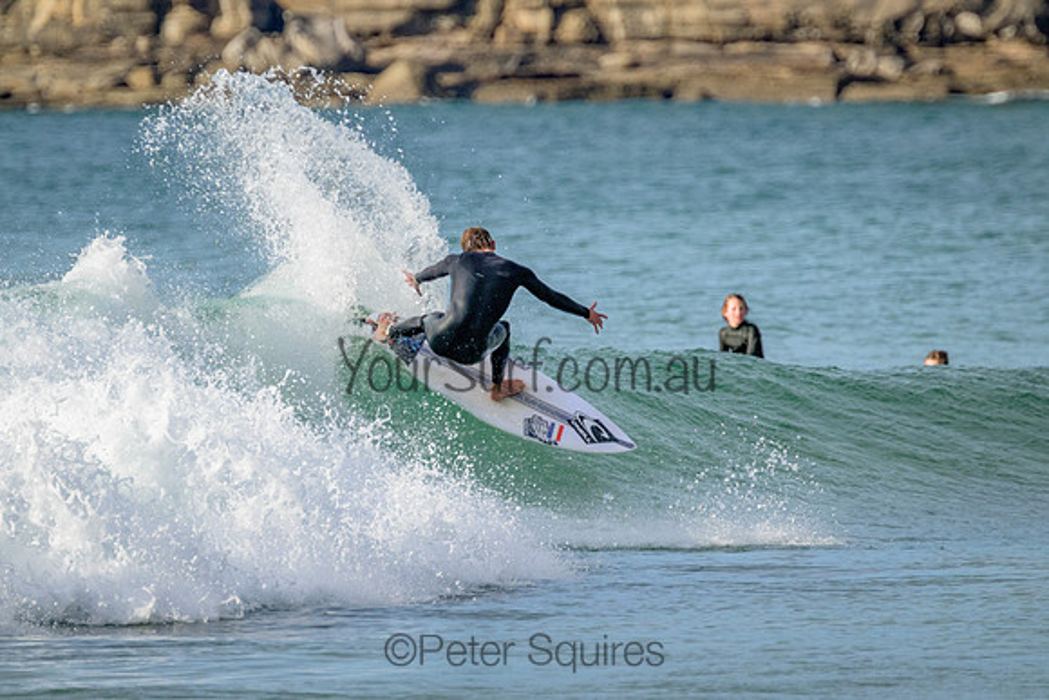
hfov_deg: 2.6
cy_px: 350
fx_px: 23315
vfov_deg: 1.7
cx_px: 524
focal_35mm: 800
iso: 2200
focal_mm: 800
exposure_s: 1/1250
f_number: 11
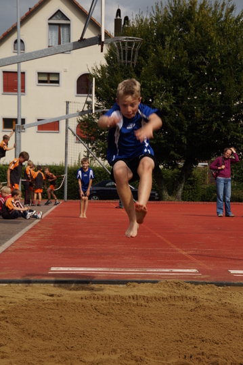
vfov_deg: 16.1
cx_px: 122
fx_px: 1293
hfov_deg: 10.7
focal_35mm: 128
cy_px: 182
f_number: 13
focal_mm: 85
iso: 100
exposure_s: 1/160
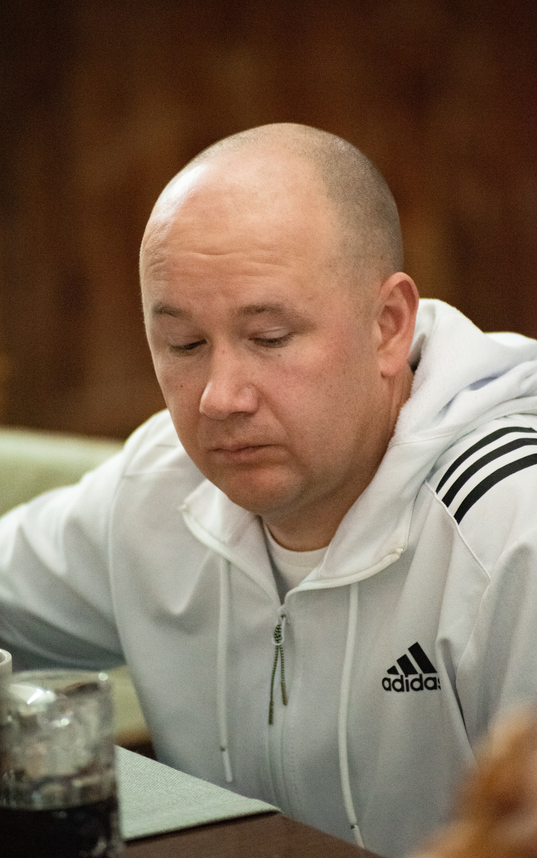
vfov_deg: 10.2
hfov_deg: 6.4
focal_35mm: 205
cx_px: 274
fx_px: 4800
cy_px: 429
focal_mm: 200
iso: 12800
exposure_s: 1/160
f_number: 3.5
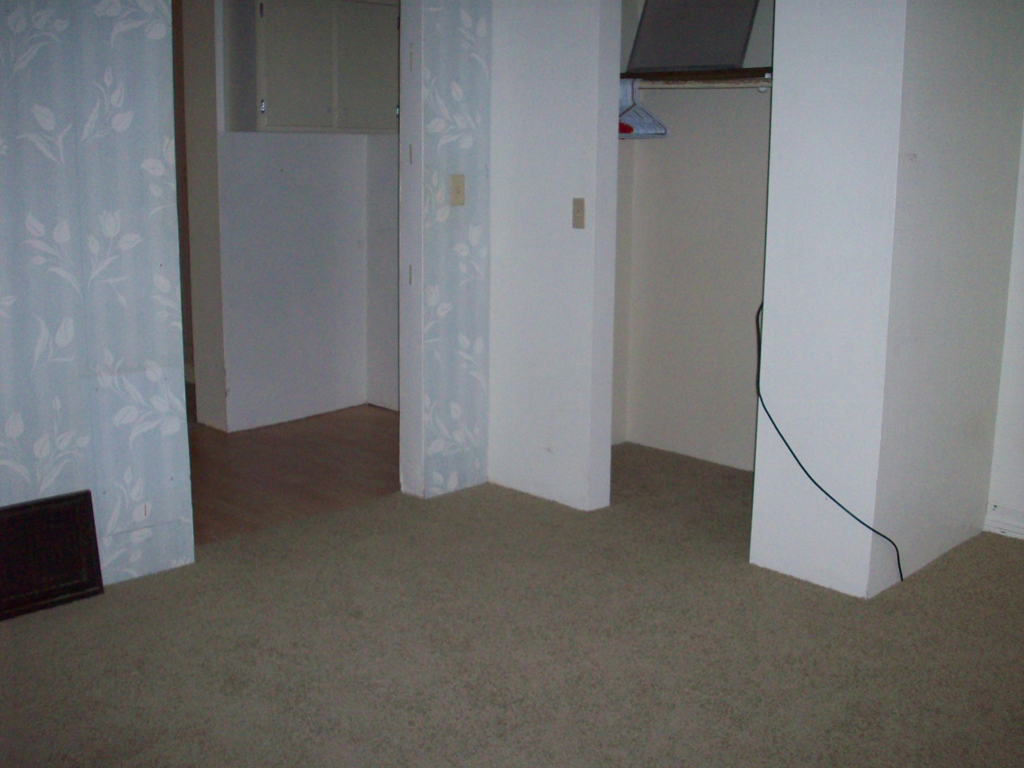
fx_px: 1095
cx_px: 512
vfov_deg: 38.7
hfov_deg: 50.1
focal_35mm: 37
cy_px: 384
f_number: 2.8
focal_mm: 6.2
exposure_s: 1/64
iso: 160
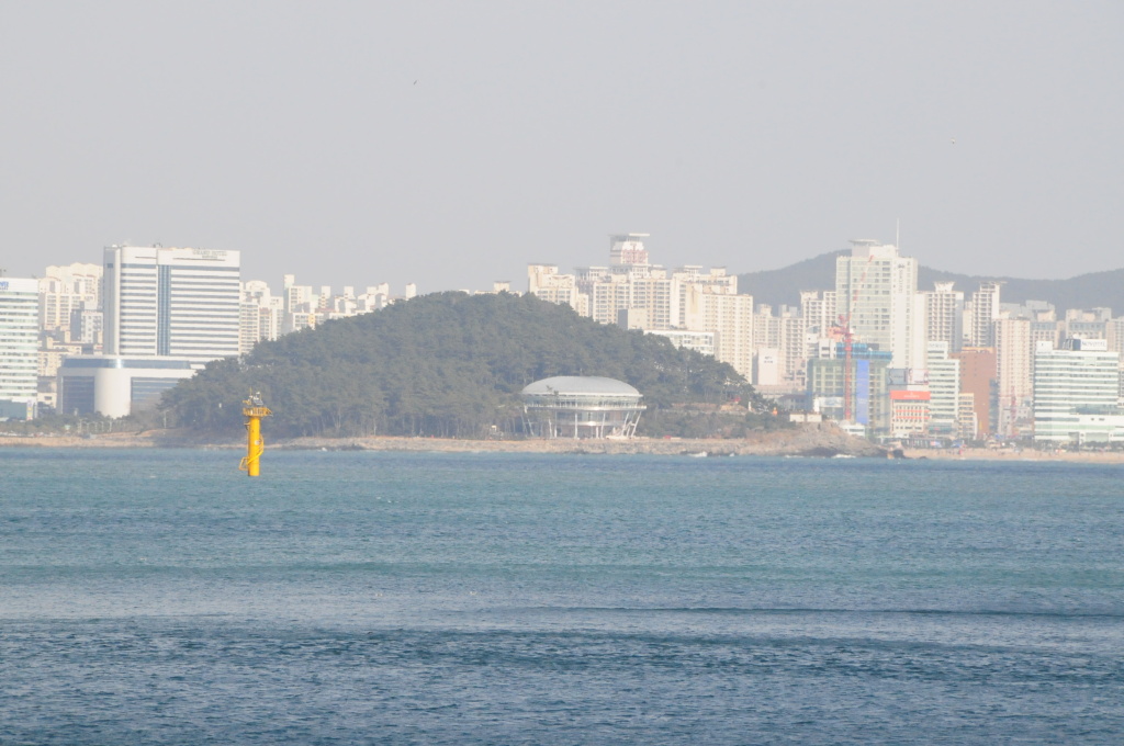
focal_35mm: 300
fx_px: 9355
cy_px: 373
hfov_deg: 6.9
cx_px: 562
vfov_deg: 4.6
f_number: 16
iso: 1600
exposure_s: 1/1000
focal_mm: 200
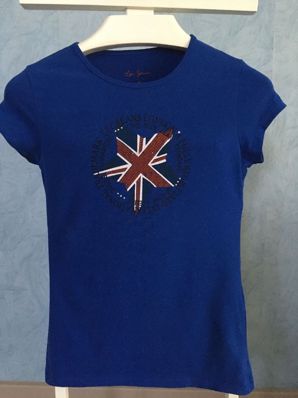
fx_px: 333
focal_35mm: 29
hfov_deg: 48.2
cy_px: 199
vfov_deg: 61.7
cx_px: 149
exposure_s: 1/17
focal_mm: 4.15
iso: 320
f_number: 2.2
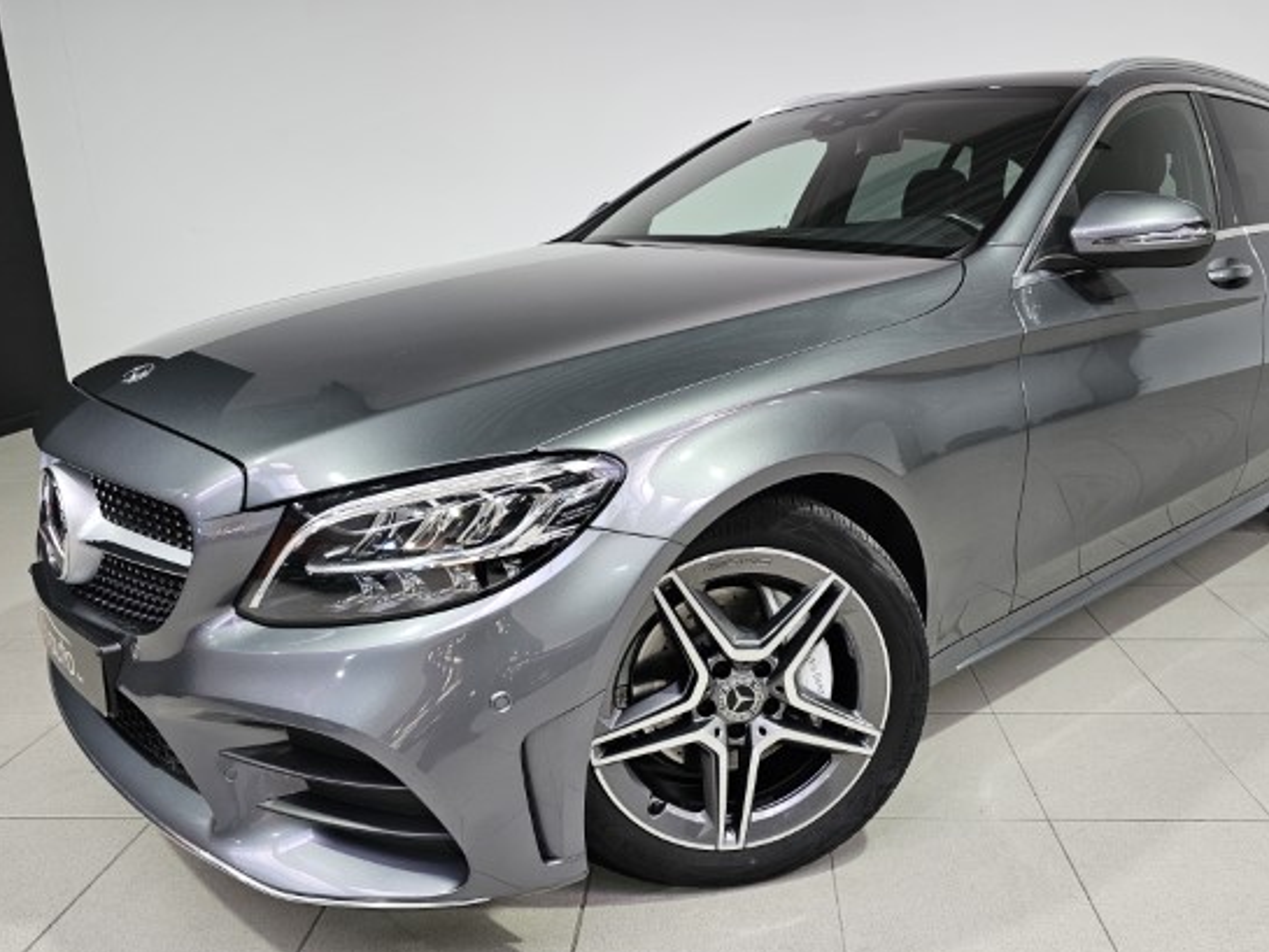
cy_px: 503
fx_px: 990
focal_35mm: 27
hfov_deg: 65.1
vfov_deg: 51.3
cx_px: 717
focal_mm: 6.3
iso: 160
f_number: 1.7
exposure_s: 1/180
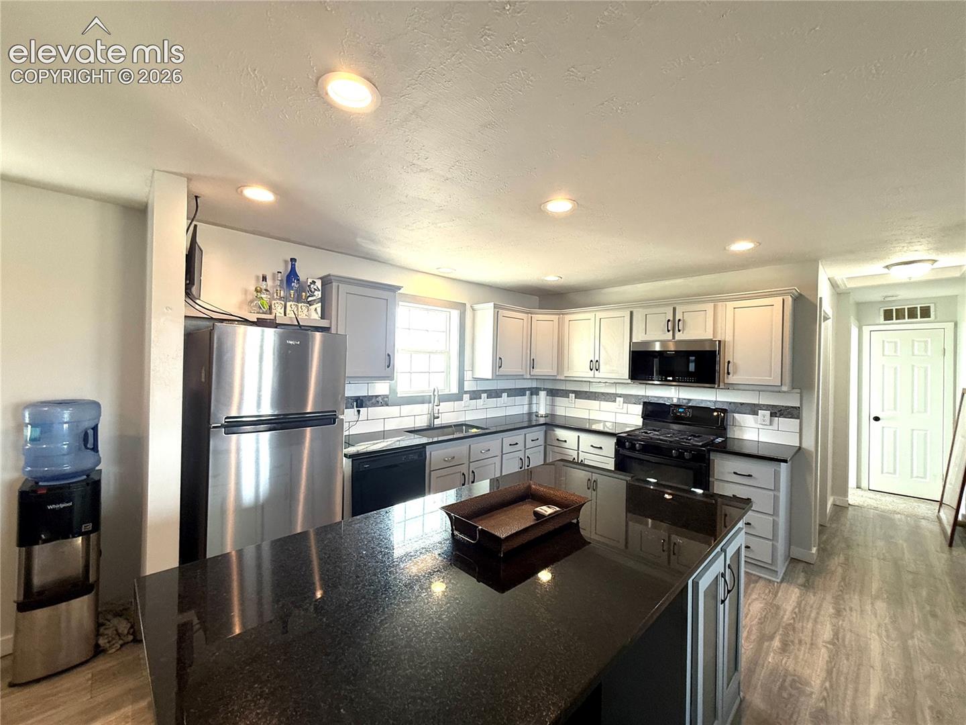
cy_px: 362
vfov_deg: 85.7
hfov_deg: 102.1
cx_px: 483
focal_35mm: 14
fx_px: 391
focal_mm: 2.22
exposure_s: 1/120
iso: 200
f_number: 2.2
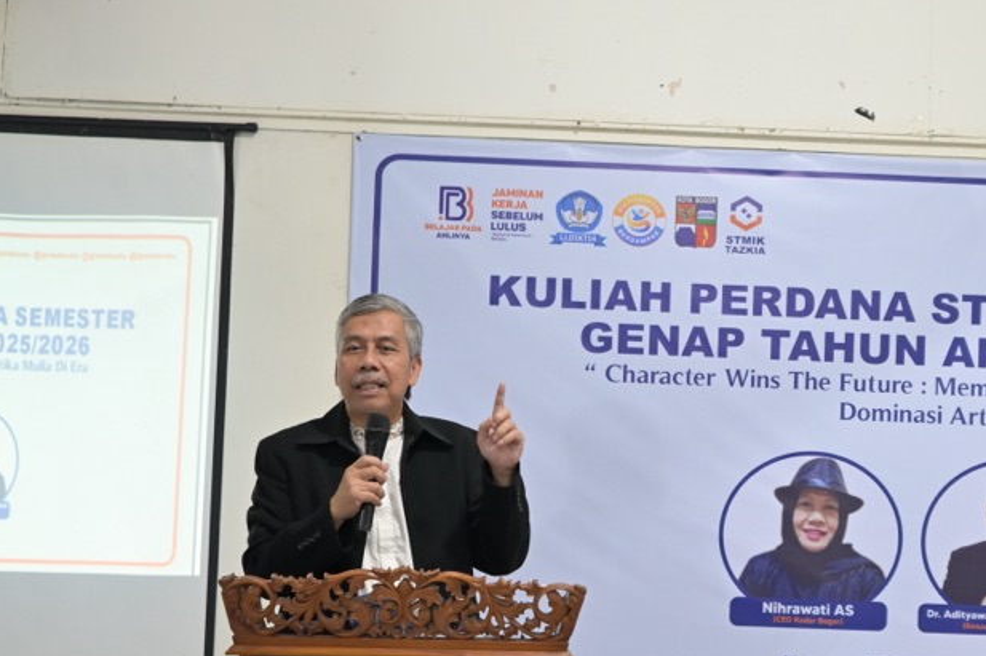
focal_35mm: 70
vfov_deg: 19.4
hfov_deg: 28.3
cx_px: 773
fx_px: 1917
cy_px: 431
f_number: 2
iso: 500
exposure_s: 1/125
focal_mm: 24
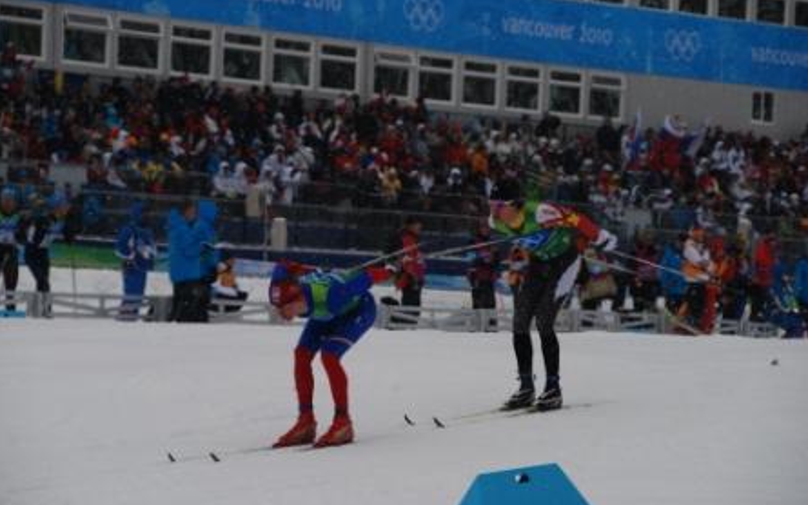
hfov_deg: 9.1
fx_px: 5086
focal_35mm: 231
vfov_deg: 5.7
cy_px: 240
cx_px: 403
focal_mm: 150
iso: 400
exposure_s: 1/800
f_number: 7.1
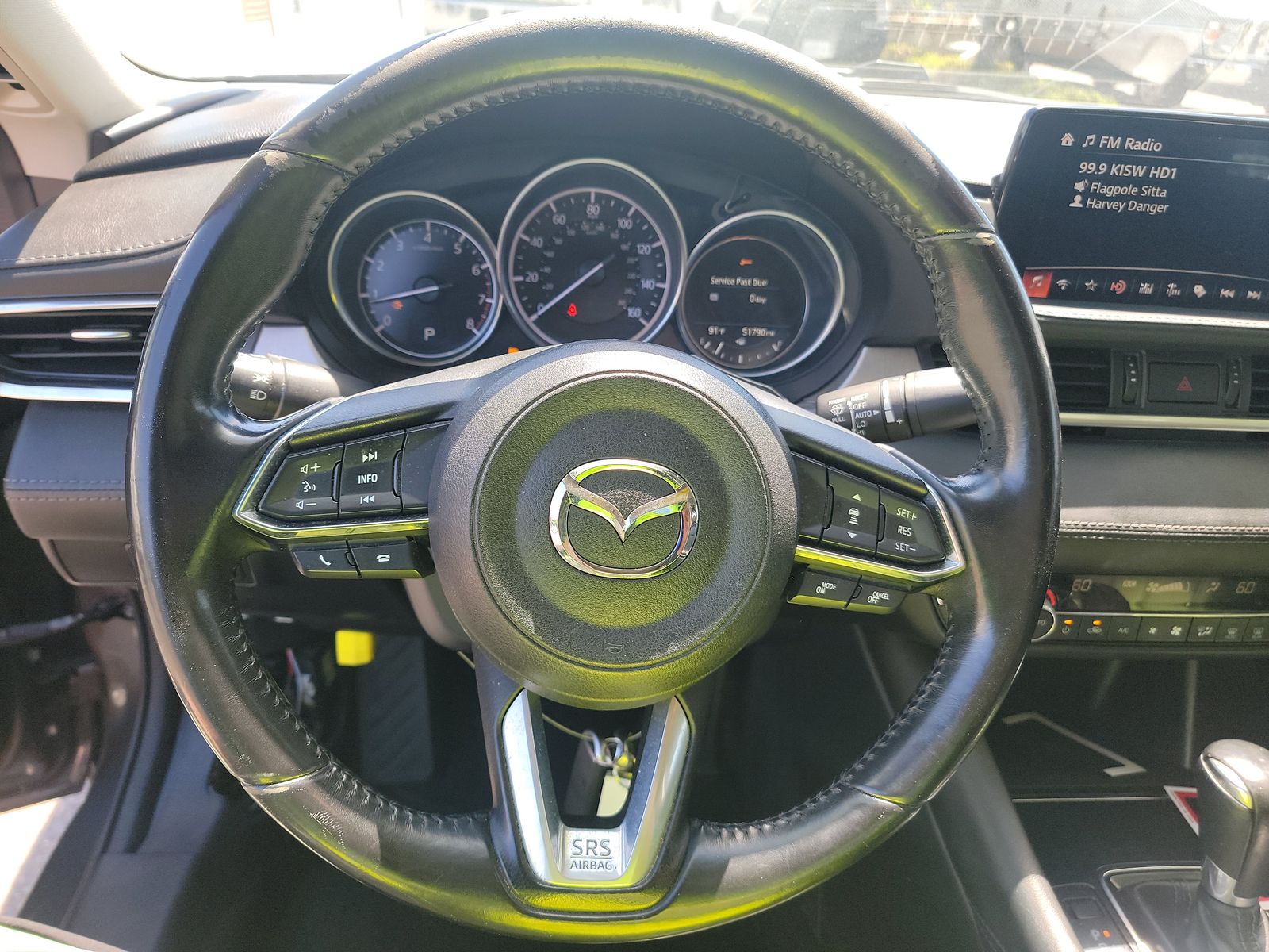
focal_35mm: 24
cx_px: 634
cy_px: 476
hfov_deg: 71.6
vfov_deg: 56.8
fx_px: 880
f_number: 1.8
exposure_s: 1/119
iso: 90
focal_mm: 6.7
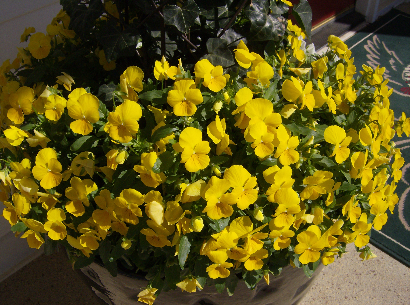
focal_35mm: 36
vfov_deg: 39.5
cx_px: 205
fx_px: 425
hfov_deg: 51.5
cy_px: 152
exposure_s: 1/1529
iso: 100
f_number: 4.7
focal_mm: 6
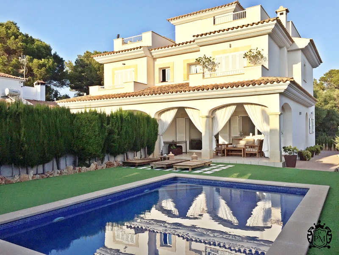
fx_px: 284
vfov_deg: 48.2
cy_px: 128
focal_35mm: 29
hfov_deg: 61.7
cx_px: 170
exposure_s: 1/2326
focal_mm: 4.15
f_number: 2.2
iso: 32
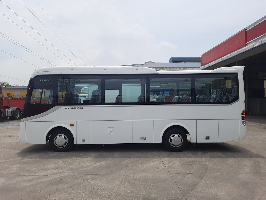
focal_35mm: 24
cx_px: 133
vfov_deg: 56.8
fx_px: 184
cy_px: 100
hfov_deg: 71.6
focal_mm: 5.23
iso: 20
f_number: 1.8
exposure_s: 1/1229
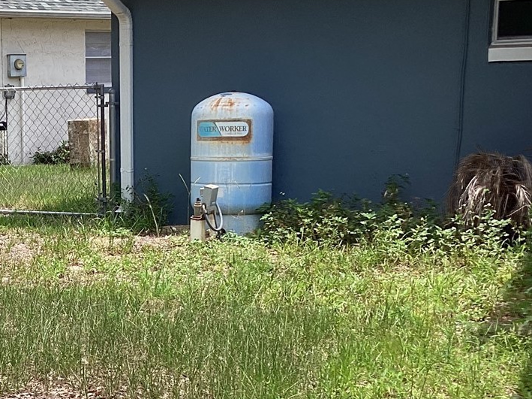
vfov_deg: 20.8
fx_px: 1075
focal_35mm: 70
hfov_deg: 27.1
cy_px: 300
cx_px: 80
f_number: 2.4
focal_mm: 3.3
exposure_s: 1/691
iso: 25
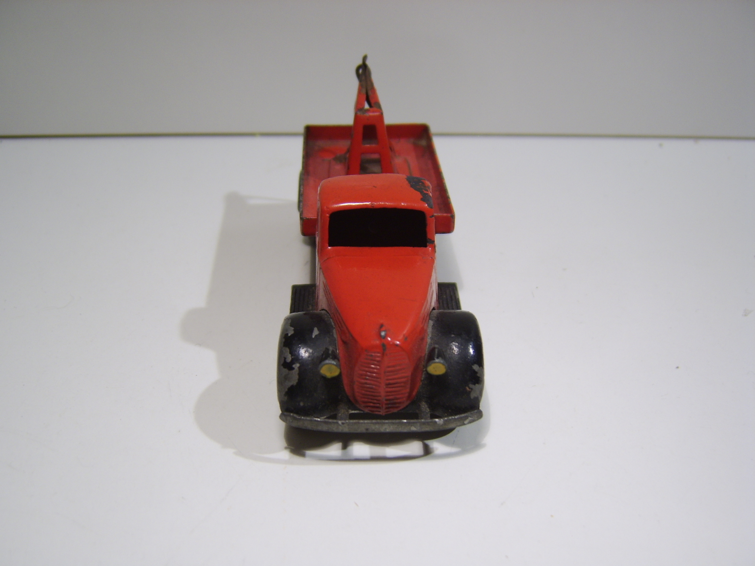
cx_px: 378
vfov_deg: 45.4
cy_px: 283
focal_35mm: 31
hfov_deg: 58.4
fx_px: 676
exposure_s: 1/30
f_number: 2.7
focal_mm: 8.13
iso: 71
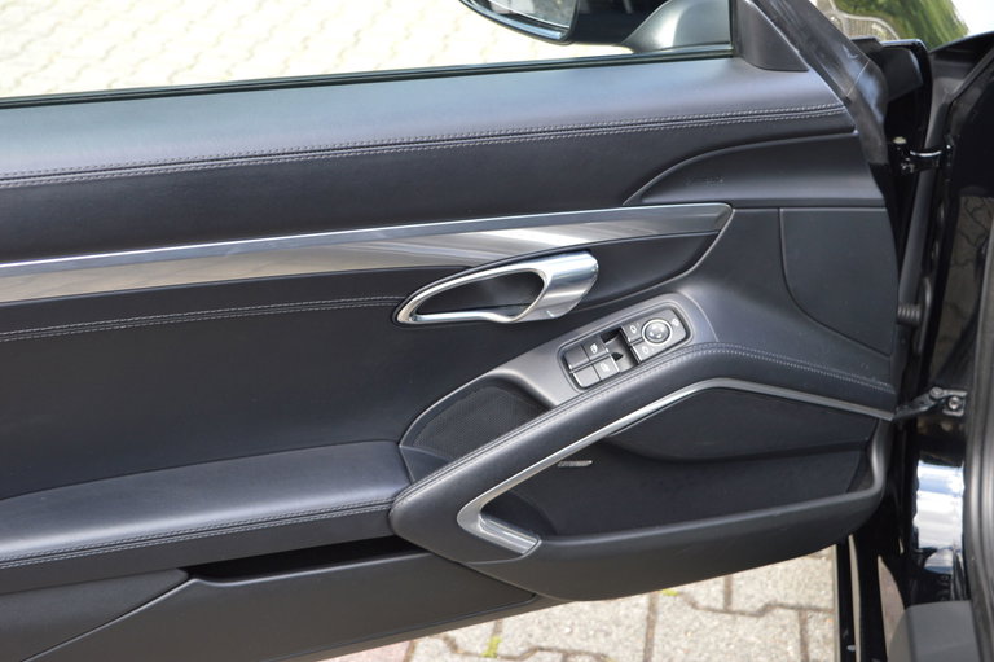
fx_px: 1283
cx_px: 497
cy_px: 331
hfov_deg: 42.3
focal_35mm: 46
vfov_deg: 28.9
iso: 400
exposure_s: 1/125
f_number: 5.6
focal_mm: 31
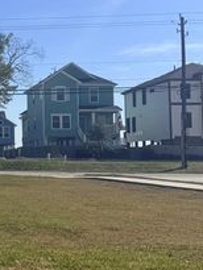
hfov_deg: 16.8
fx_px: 609
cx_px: -117
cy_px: 103
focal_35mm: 78
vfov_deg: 24.9
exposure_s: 1/8130
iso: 80
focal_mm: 6.76
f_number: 1.78
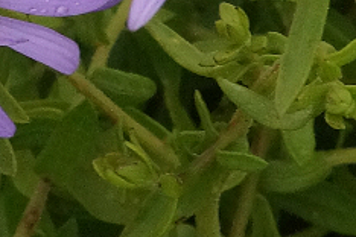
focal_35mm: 769
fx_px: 7604
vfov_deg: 1.8
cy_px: -201
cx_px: -59
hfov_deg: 2.7
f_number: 13
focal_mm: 100
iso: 1250
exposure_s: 1/160
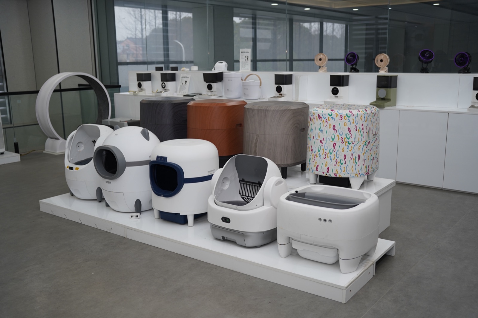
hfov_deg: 52.9
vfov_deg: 36.7
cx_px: 239
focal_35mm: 36
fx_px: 481
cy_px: 159
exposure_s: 1/125
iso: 320
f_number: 3.2
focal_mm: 36.2
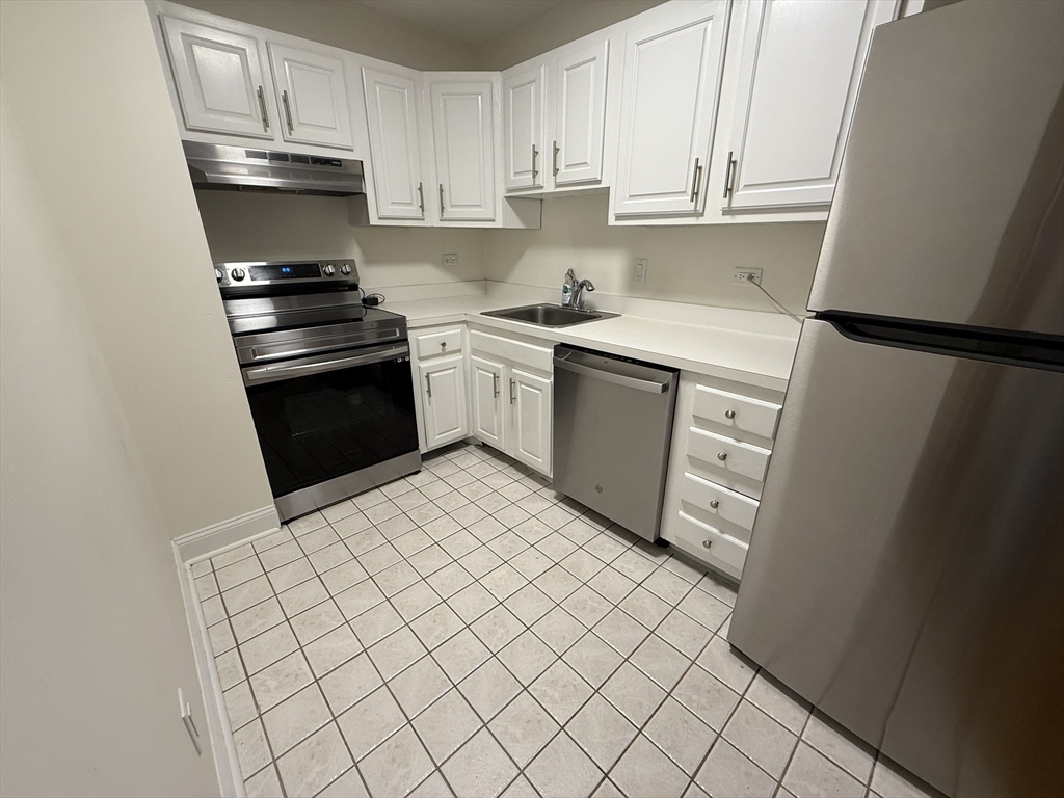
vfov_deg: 85.7
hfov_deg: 102.1
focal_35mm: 14
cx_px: 532
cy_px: 399
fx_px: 430
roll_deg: +0.9
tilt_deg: -20.8
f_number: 2.2
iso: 160
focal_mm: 2.22
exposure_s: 1/60
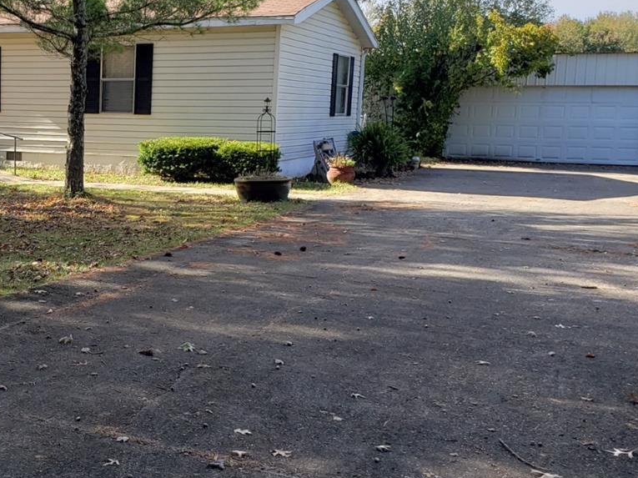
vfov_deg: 28.5
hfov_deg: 35.4
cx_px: 72
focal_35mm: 51
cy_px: 235
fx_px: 940
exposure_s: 1/465
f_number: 2.4
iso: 50
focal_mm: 4.3
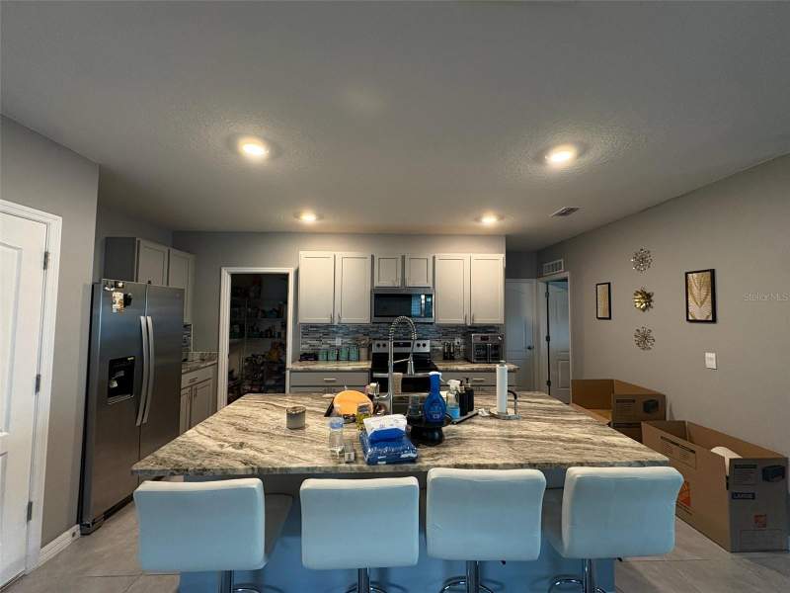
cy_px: 296
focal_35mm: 14
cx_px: 395
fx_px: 320
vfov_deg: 85.7
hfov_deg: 102.1
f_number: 2.2
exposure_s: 1/60
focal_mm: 2.22
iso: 320
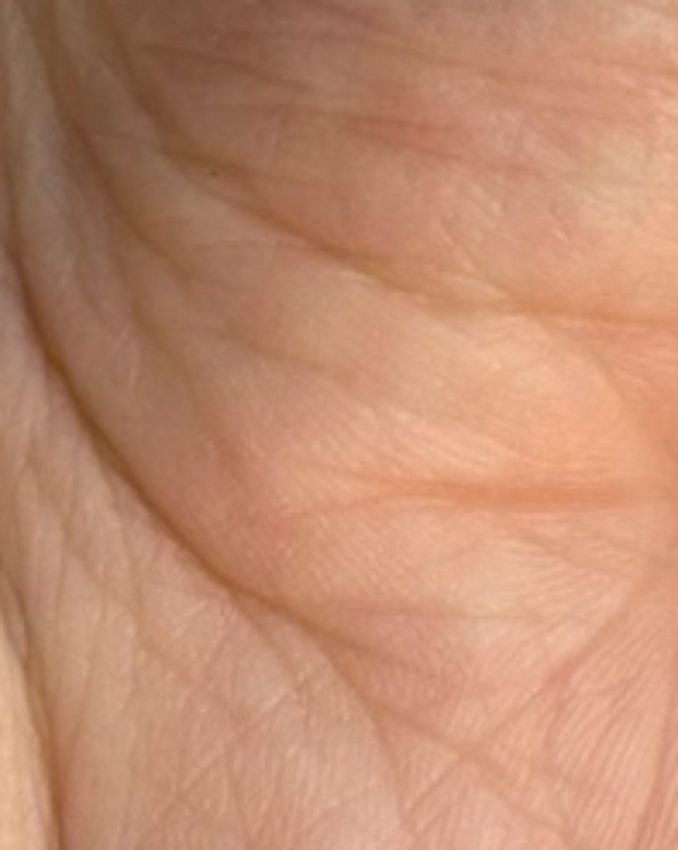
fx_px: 6106
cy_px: -640
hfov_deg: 6.2
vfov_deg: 7.7
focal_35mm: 243
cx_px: 1342
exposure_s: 1/431
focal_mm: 6.86
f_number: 1.78
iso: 64
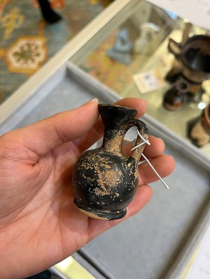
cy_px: 140
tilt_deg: -67.7
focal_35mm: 26
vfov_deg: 67.3
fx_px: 210
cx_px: 105
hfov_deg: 53.1
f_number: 1.6
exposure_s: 1/50
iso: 80
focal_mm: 5.1
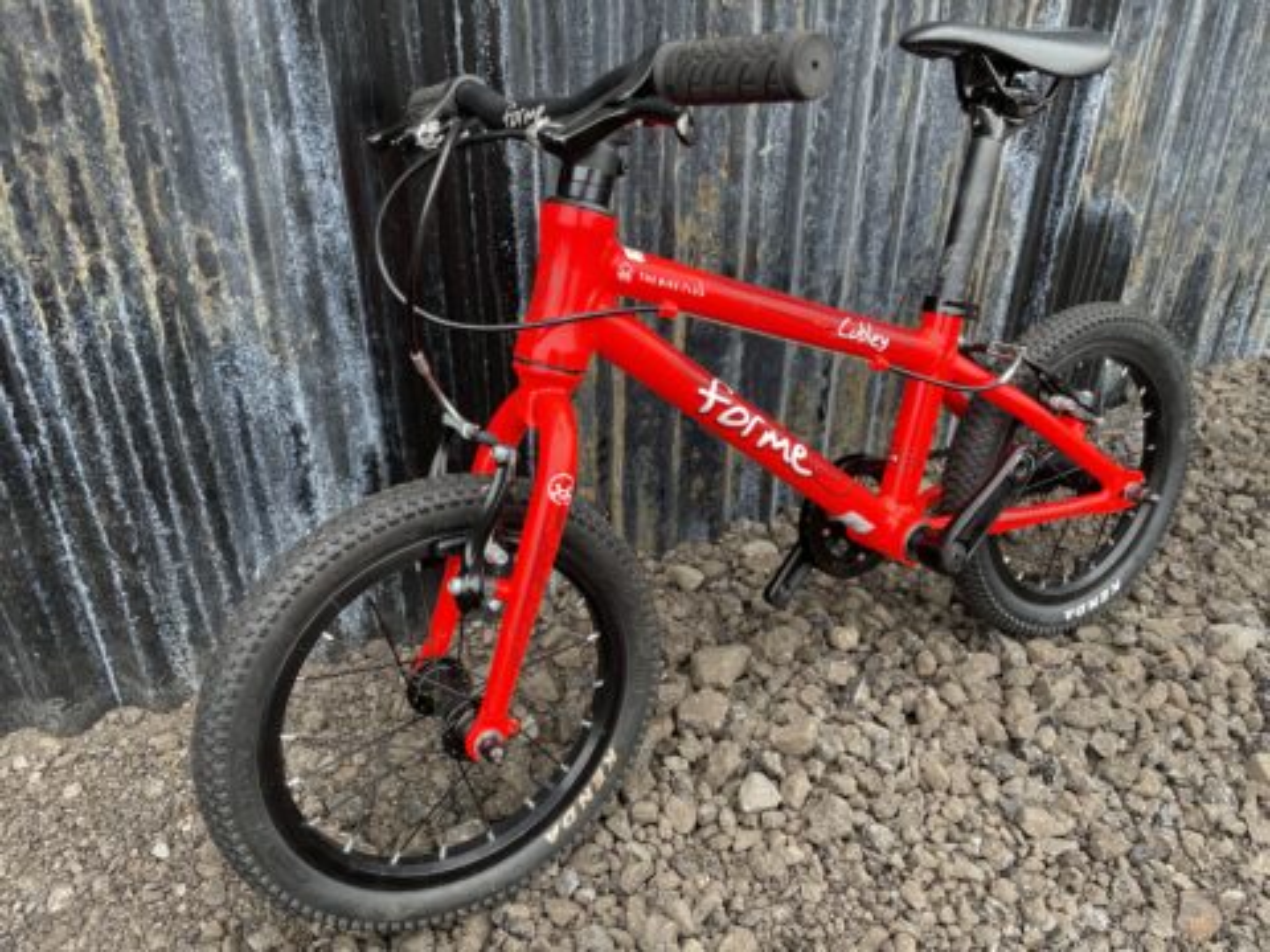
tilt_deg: -29.6
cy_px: 476
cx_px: 635
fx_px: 954
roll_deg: -0.2
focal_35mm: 26
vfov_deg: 53.1
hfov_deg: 67.3
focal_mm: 4.2
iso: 32
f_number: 1.6
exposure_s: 1/139
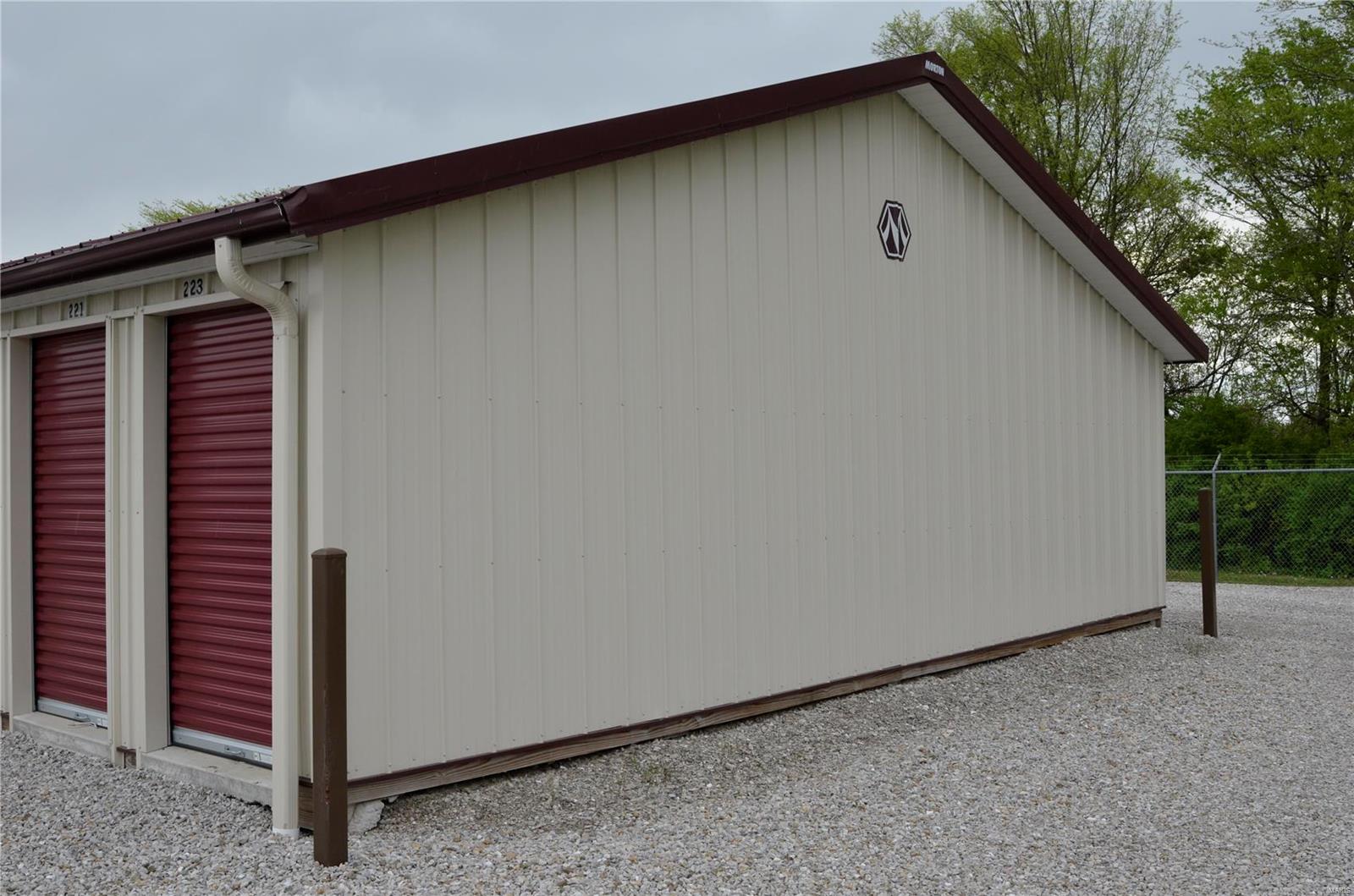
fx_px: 1351
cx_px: 677
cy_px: 448
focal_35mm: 36
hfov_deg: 53.2
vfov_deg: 36.7
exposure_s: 1/200
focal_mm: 24
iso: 400
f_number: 7.1
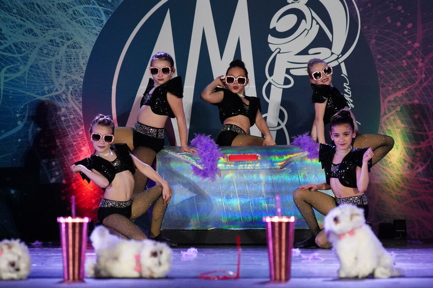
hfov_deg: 13.9
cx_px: 216
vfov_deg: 9.3
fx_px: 1779
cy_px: 144
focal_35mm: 148
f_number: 4
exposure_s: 1/640
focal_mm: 99
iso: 10000
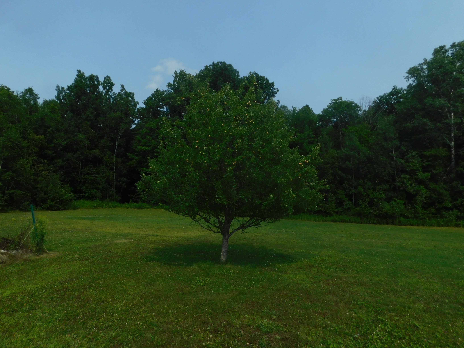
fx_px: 308
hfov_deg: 73.9
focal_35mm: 23
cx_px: 232
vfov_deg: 58.9
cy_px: 174
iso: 125
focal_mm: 4
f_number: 6
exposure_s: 1/640
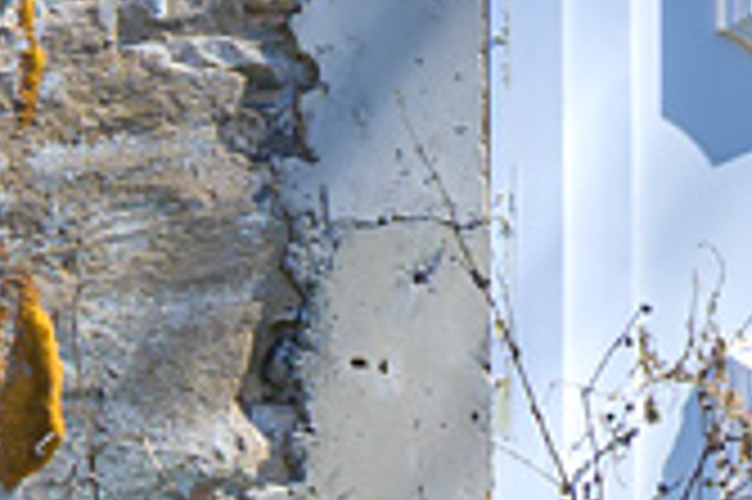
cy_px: -54
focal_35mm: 443
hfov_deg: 4.5
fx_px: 9236
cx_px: 1914
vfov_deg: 3.1
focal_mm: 41
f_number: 7.1
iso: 200
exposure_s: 1/250
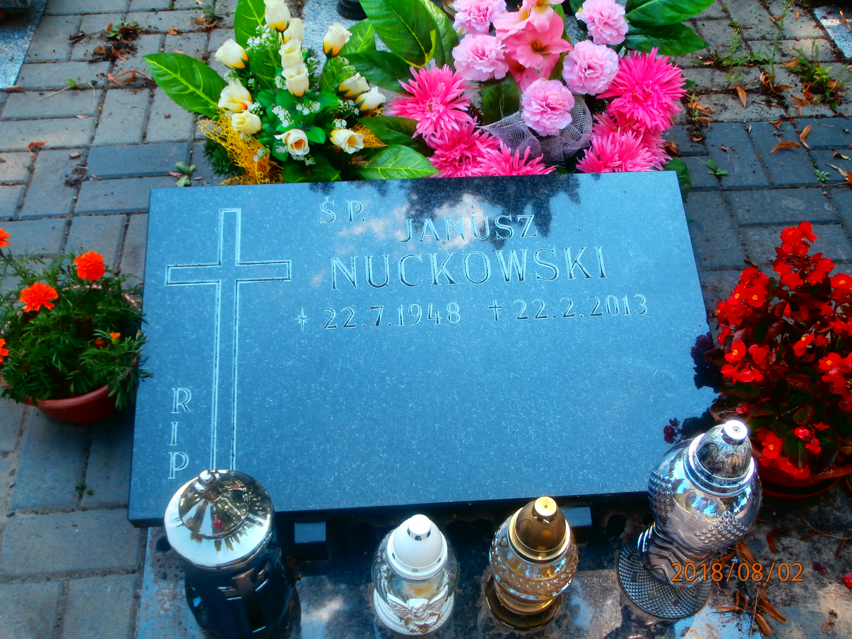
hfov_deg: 49.0
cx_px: 426
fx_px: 935
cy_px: 320
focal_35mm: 38
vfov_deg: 37.7
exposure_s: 1/125
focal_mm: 6.67
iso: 100
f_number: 3.9
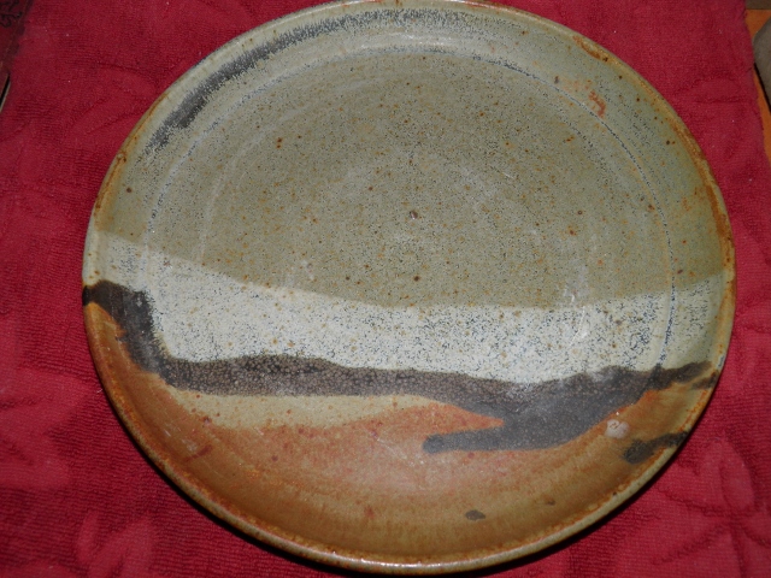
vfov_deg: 36.8
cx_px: 386
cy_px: 289
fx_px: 869
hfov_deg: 47.9
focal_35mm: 39
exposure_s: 1/60
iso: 100
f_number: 3.2
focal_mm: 7.1
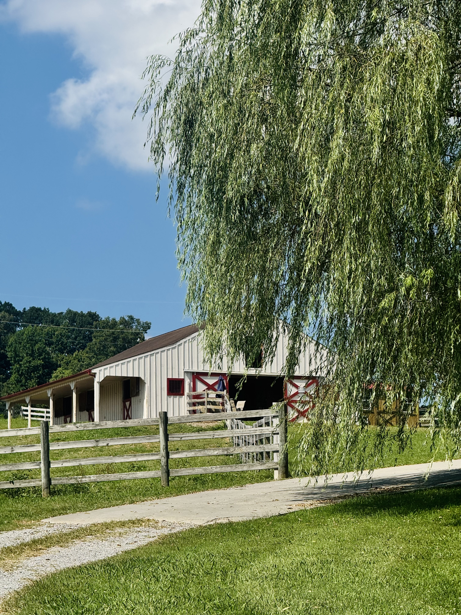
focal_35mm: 120
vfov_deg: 16.4
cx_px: 230
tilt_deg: +8.2
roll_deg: +0.7
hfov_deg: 12.3
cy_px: 308
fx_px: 2131
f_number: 2.8
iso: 50
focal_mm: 15.66
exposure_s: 1/2358
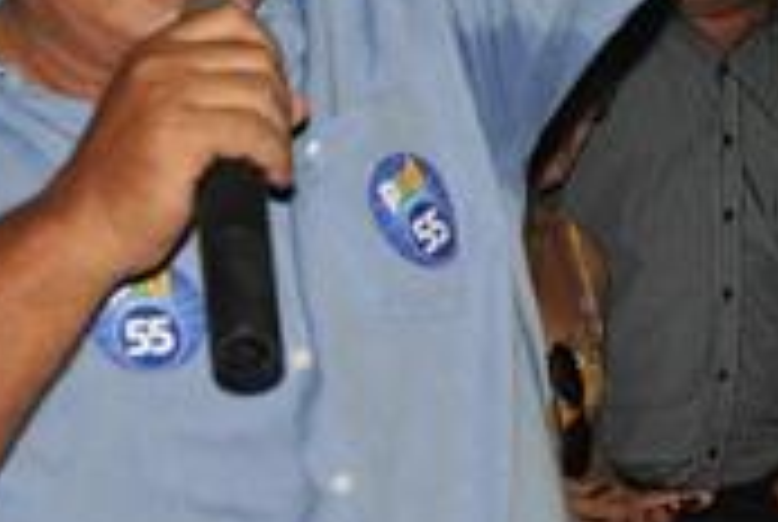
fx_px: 2641
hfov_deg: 16.7
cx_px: 508
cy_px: 36
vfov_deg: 11.2
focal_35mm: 122
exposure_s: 1/125
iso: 100
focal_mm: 22
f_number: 4
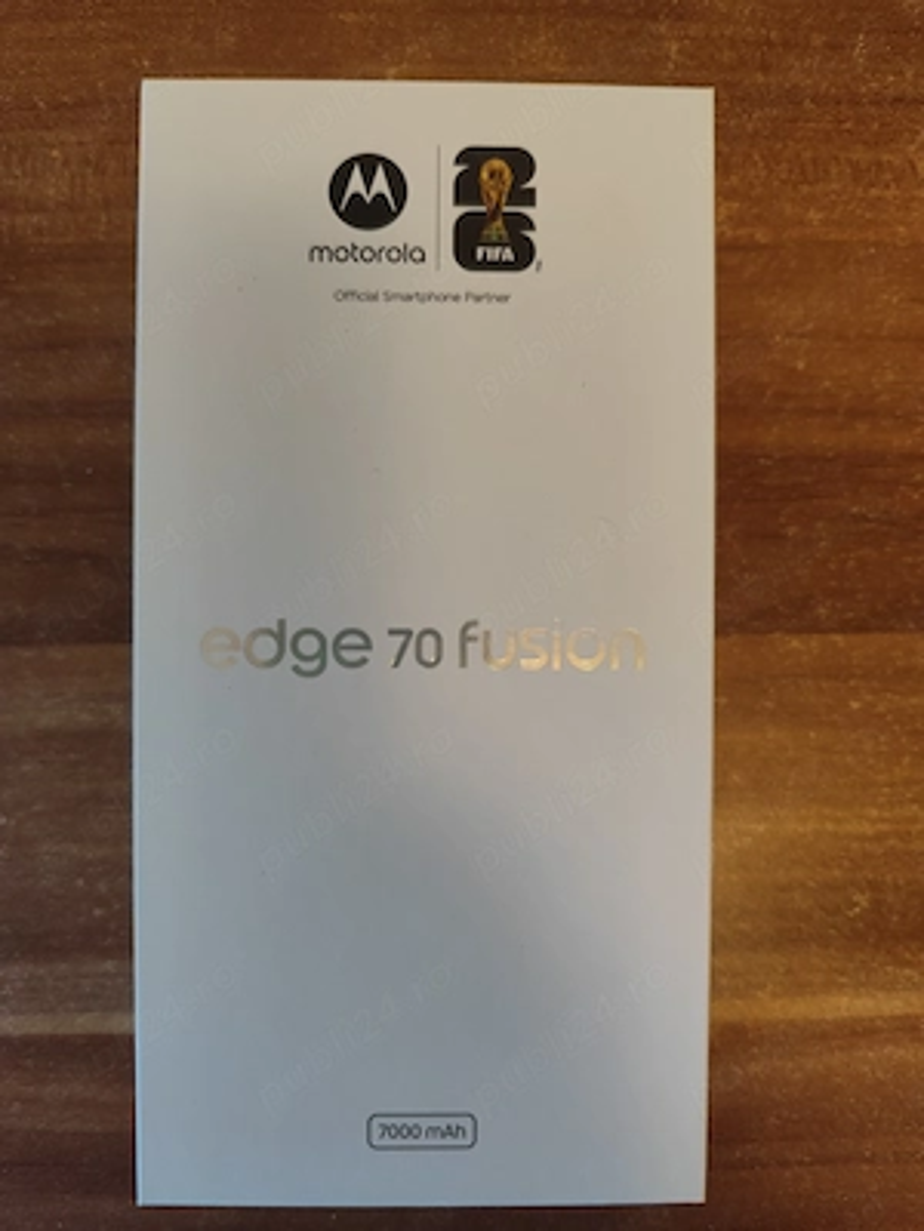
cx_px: 462
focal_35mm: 23
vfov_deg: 73.9
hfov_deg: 58.9
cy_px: 616
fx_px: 819
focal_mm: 6.19
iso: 800
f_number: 1.65
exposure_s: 1/50
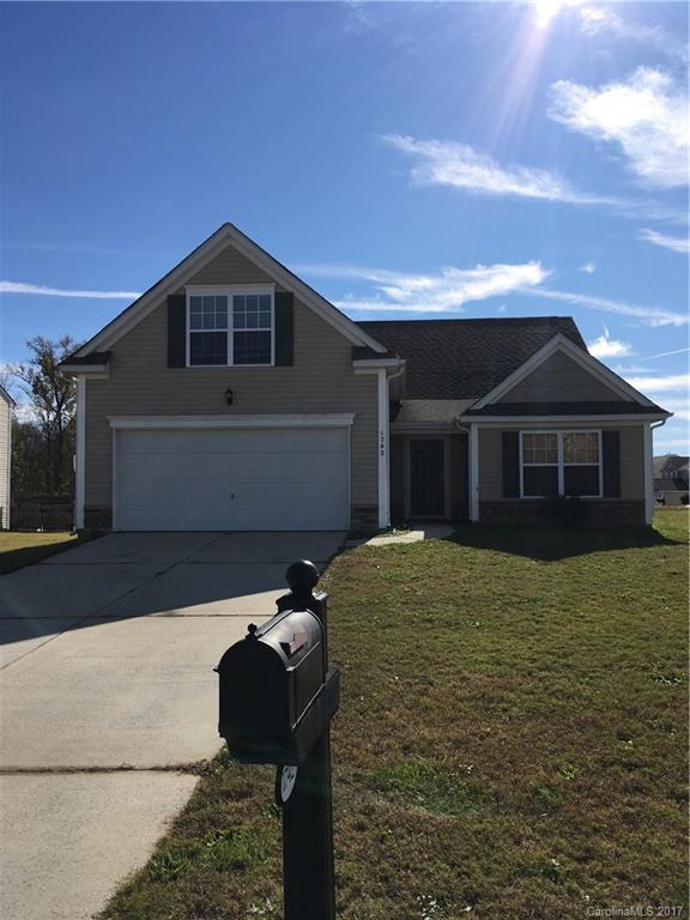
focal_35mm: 29
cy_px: 460
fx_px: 771
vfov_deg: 61.7
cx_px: 345
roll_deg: -0.3
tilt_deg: +1.3
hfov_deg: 48.2
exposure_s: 1/2481
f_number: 2.2
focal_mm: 4.15
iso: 25
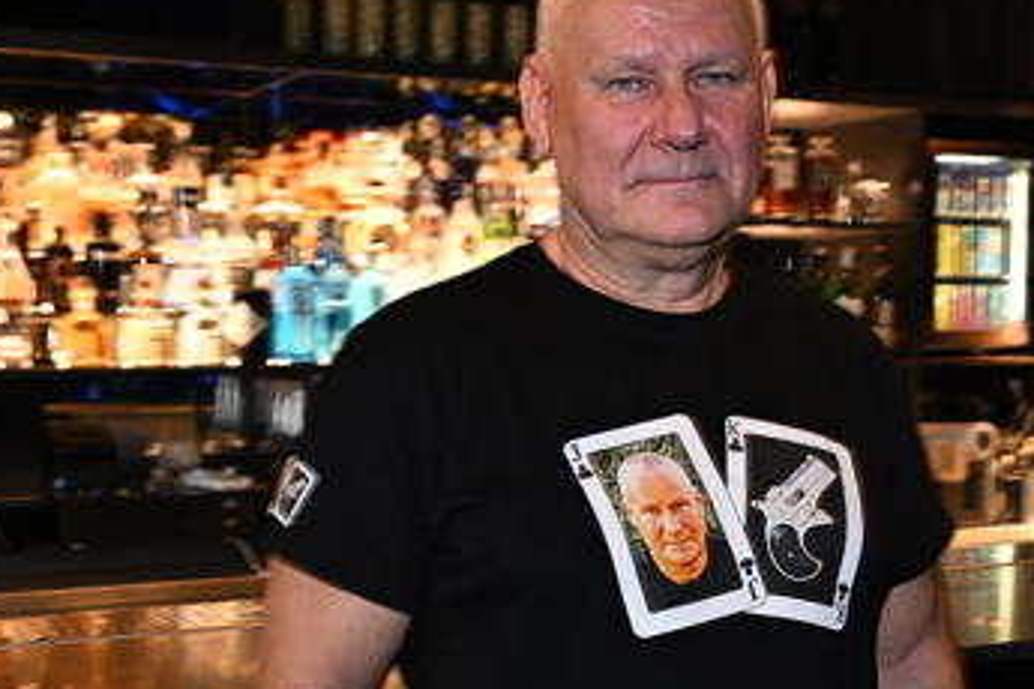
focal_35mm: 60
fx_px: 1723
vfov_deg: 22.2
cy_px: 578
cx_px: 584
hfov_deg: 33.4
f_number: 4.5
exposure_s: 1/100
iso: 2000
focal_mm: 30
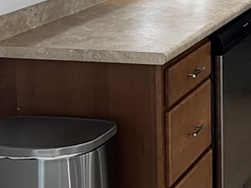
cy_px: -43
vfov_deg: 13.3
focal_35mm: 108
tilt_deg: -8.2
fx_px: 783
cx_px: 401
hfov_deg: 16.3
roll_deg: -0.3
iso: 32
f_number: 1.6
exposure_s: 1/31
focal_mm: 5.1
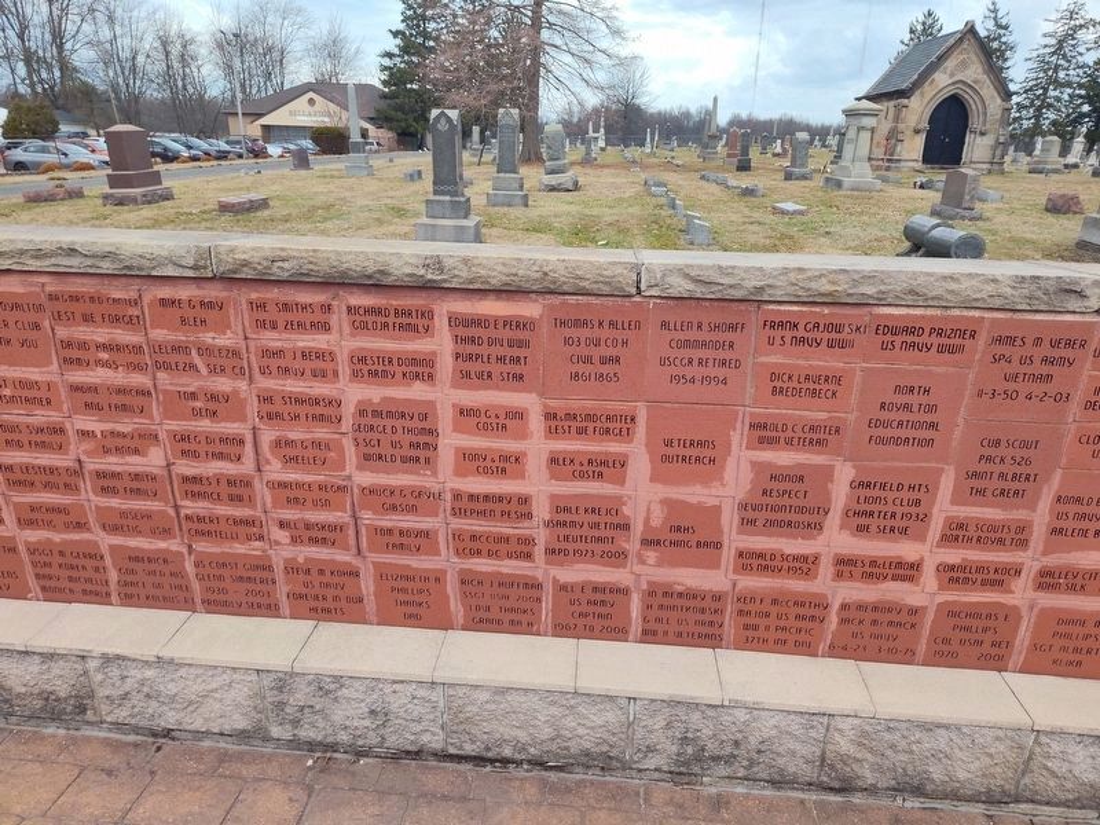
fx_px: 731
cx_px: 550
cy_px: 412
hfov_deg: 73.9
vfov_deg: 58.9
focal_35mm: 23
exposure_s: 1/823
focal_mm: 5.56
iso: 100
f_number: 1.8
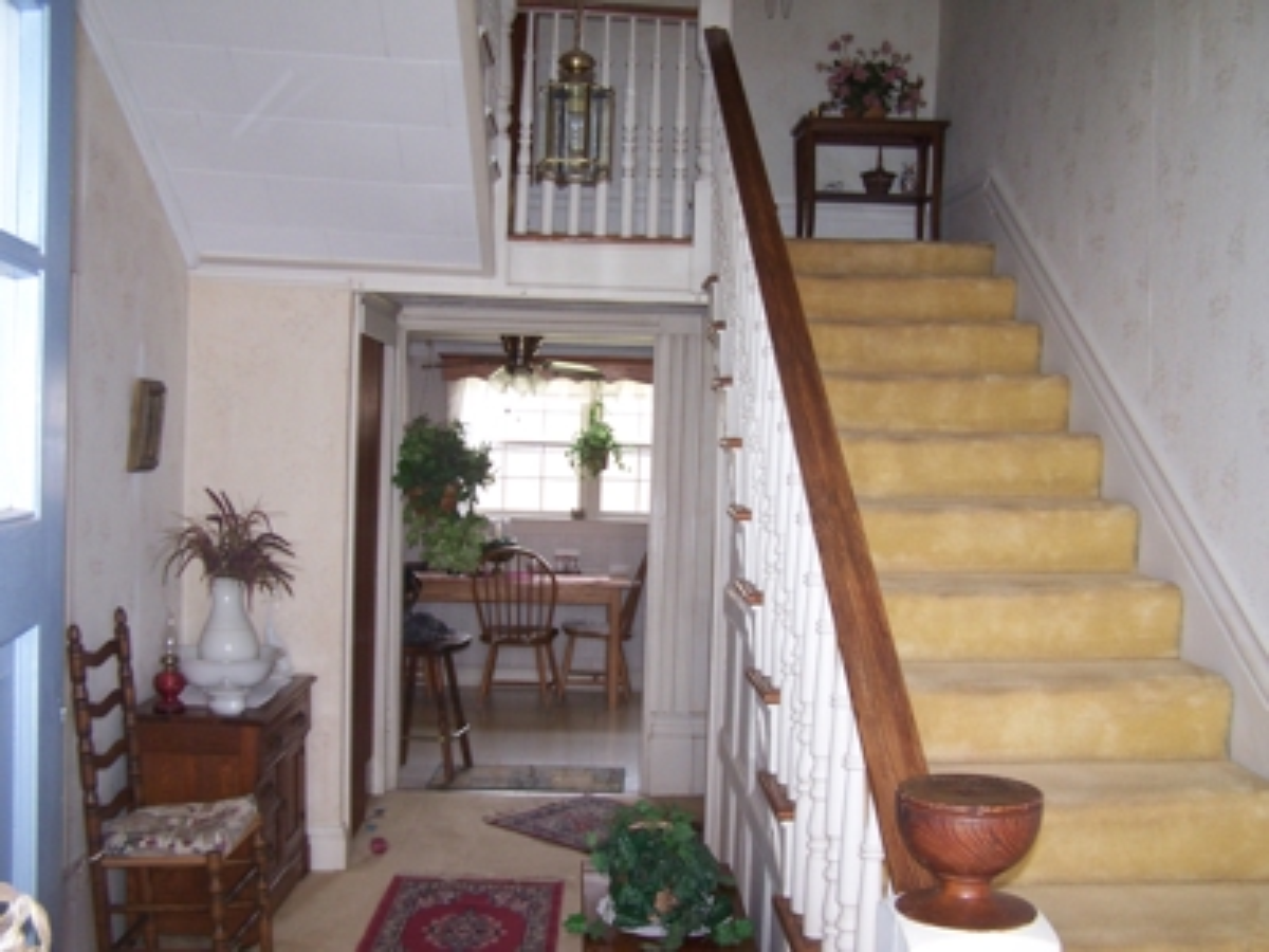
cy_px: 476
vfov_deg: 37.7
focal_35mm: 38
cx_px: 634
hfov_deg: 49.0
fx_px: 1393
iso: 140
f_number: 2.8
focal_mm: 6.3
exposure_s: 1/60
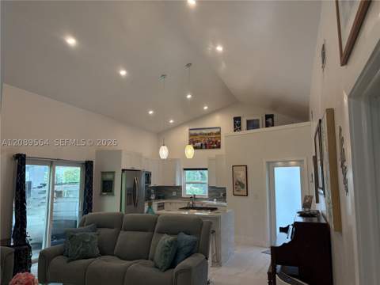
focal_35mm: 26
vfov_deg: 53.1
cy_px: 142
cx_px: 190
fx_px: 285
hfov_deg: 67.3
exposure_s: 1/120
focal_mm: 5.96
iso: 125
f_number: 1.6
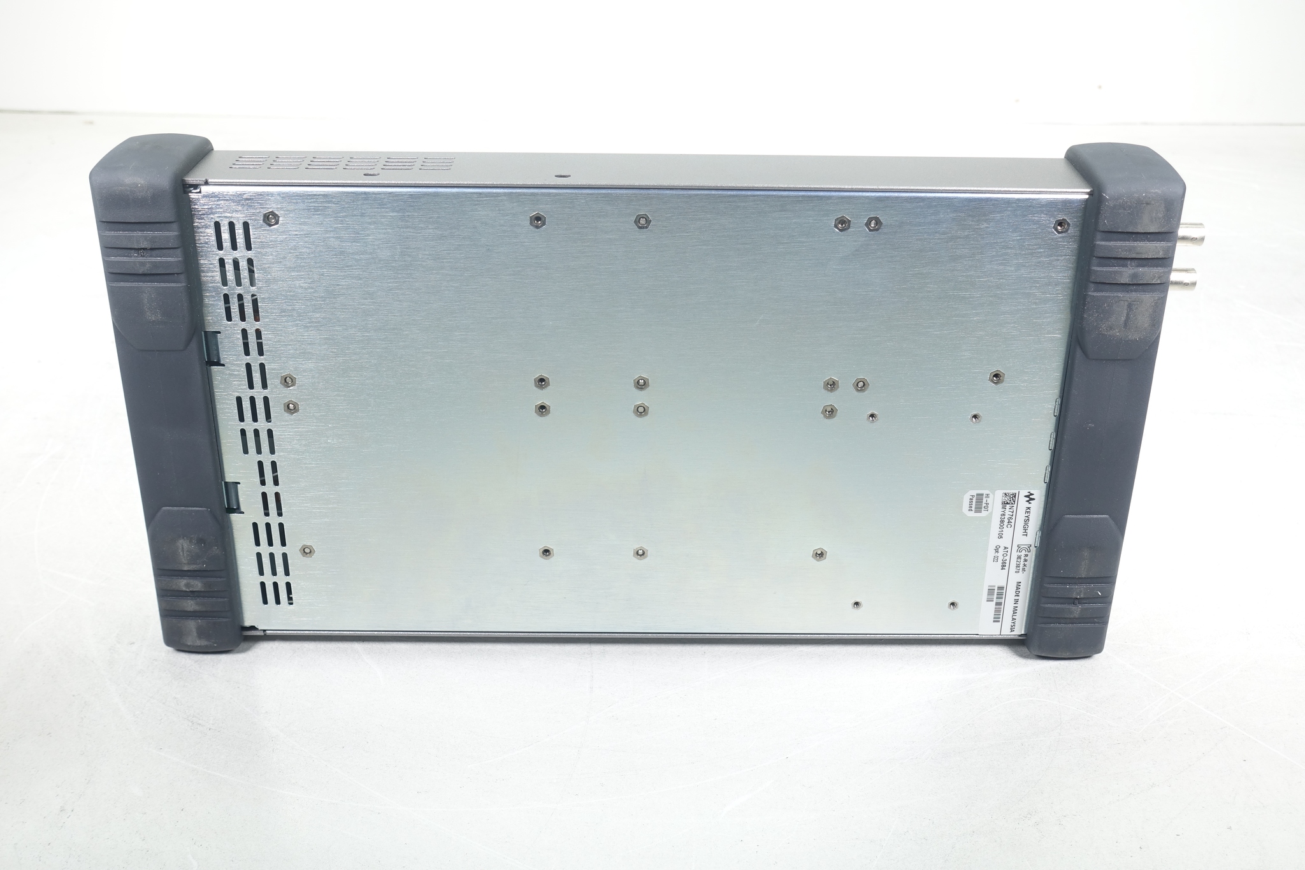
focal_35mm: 43
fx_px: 1559
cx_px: 652
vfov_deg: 31.2
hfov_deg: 45.4
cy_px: 435
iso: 125
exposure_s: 1/80
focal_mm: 15.94
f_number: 4
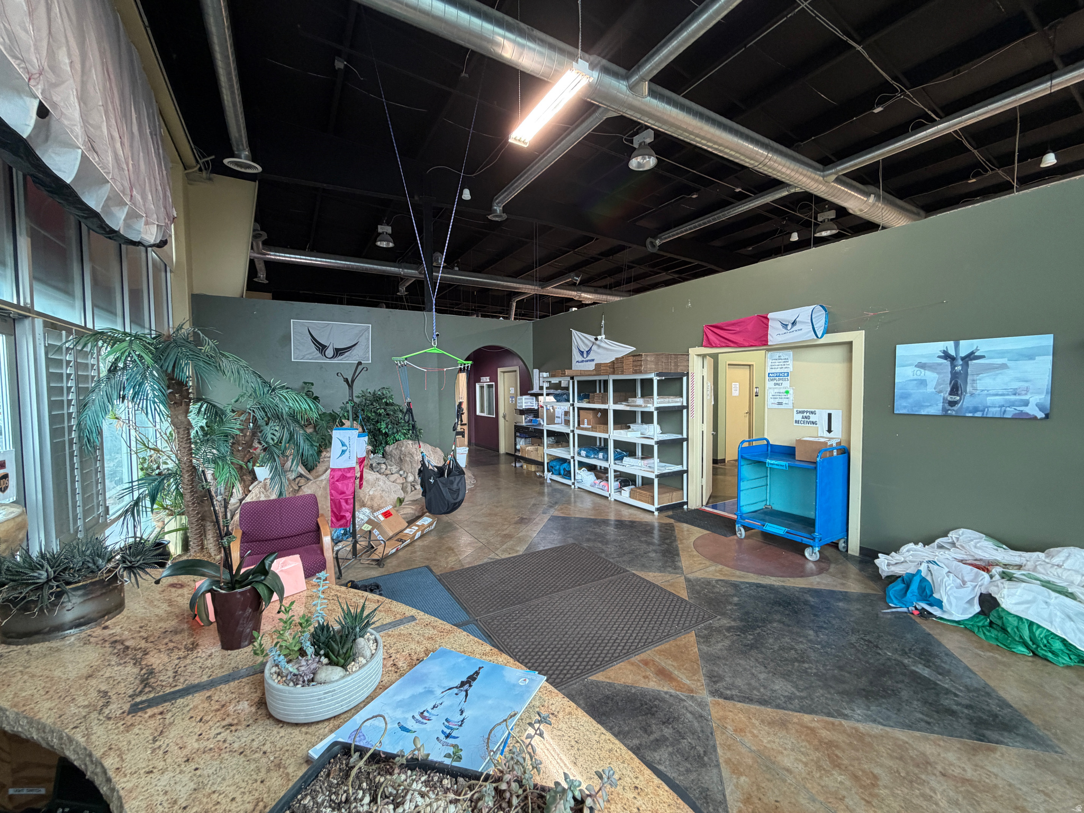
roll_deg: +0.5
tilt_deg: -2.6
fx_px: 438
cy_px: 406
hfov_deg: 102.1
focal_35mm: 14
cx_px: 542
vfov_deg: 85.7
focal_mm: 2.22
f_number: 2.2
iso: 160
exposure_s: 1/60
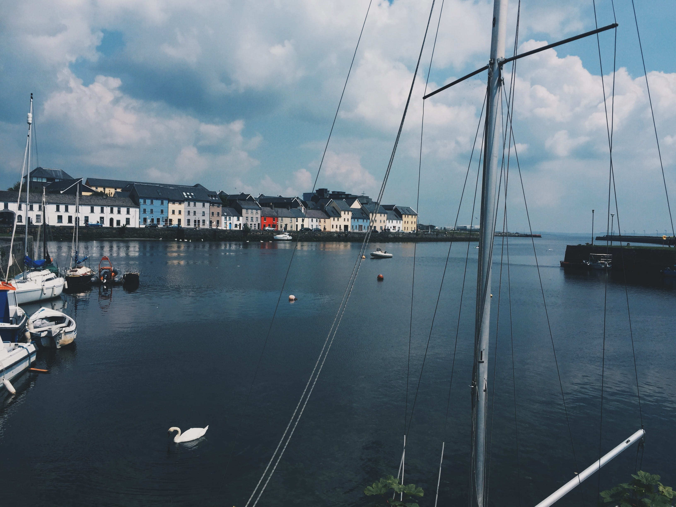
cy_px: 254
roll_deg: -2.9
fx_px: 566
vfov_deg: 48.2
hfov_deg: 61.7
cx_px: 338
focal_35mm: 29
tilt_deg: -2.4
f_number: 2.2
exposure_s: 1/3300
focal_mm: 4.15
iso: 32
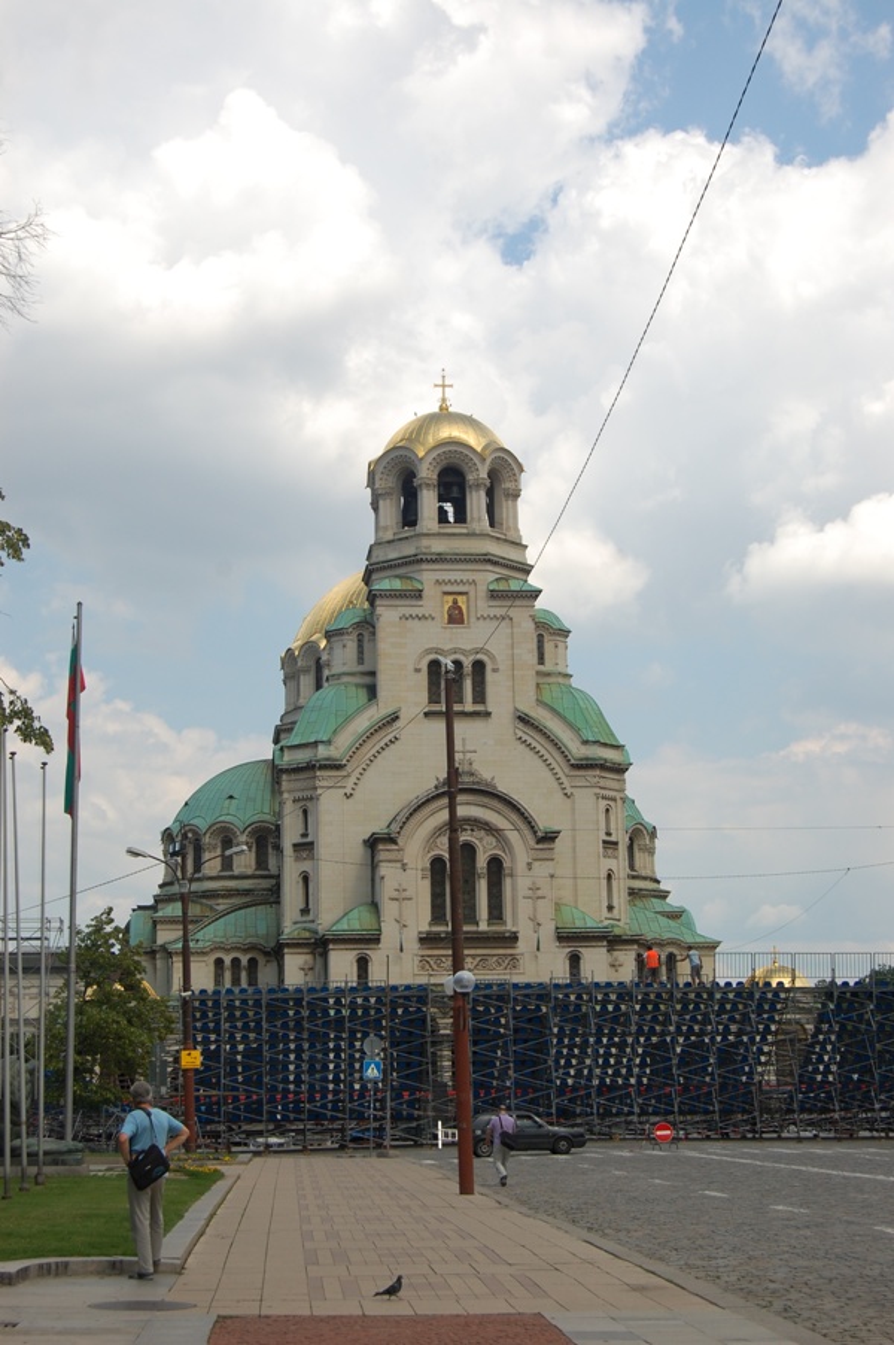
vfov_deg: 35.1
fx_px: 2126
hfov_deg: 23.7
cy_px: 672
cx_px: 447
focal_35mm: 57
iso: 200
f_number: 8
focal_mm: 38
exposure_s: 1/500
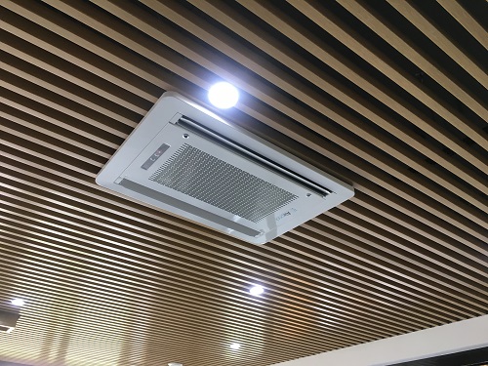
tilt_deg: +37.3
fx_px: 409
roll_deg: -1.8
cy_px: 183
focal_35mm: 29
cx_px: 244
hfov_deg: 61.7
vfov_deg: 48.2
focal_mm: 4.15
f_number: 2.2
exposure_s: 1/33
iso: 64
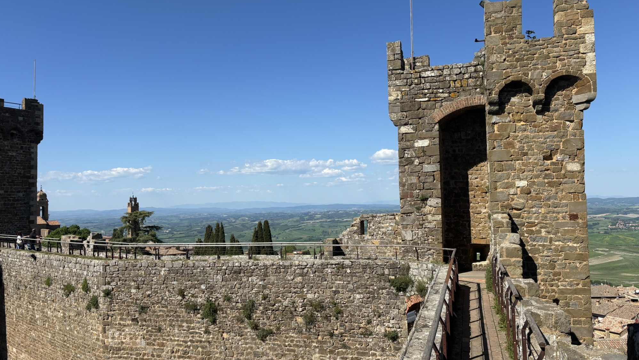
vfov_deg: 40.2
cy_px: 177
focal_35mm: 29
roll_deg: +1.0
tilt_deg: +4.5
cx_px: 317
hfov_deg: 66.1
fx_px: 491
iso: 50
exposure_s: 1/4082
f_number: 1.6
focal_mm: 5.96
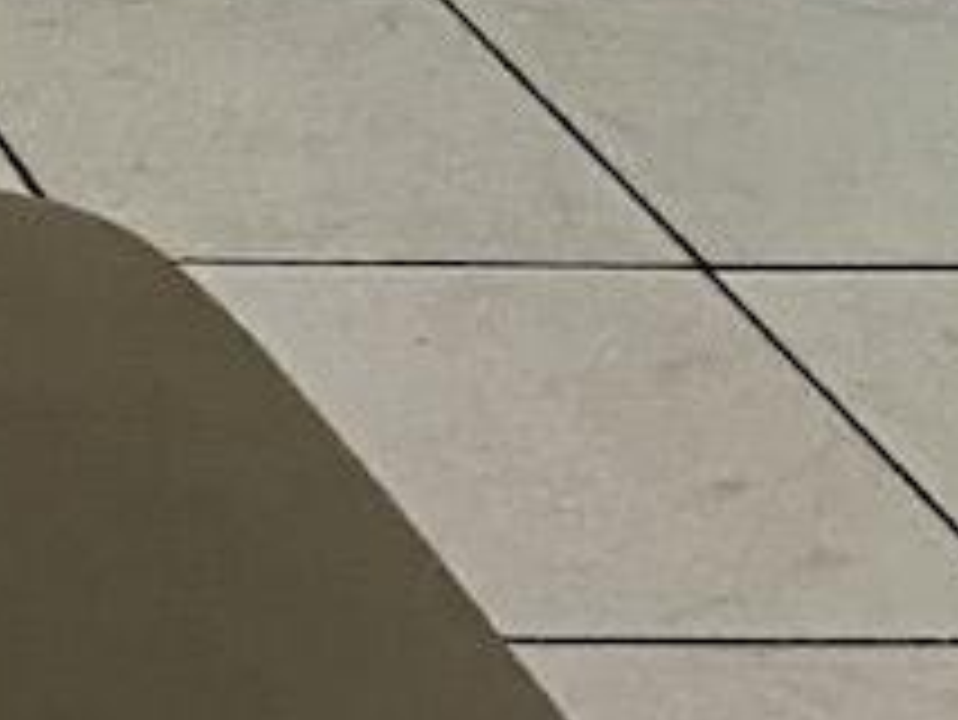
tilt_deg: -12.1
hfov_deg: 10.0
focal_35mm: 156
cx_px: -1790
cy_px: -1431
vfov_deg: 8.1
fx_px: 4320
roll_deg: -0.3
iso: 640
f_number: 1.8
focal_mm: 4.25
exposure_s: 1/30
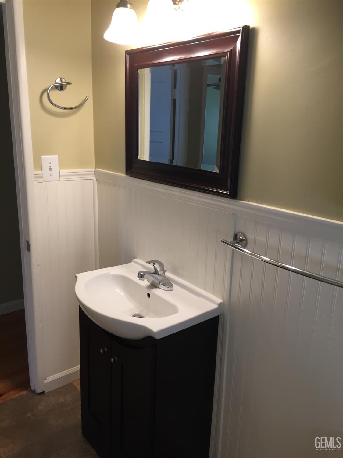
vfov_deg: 61.7
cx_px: 172
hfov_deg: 48.2
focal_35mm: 29
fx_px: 383
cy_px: 229
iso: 32
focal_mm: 4.15
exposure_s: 1/30
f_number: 2.2
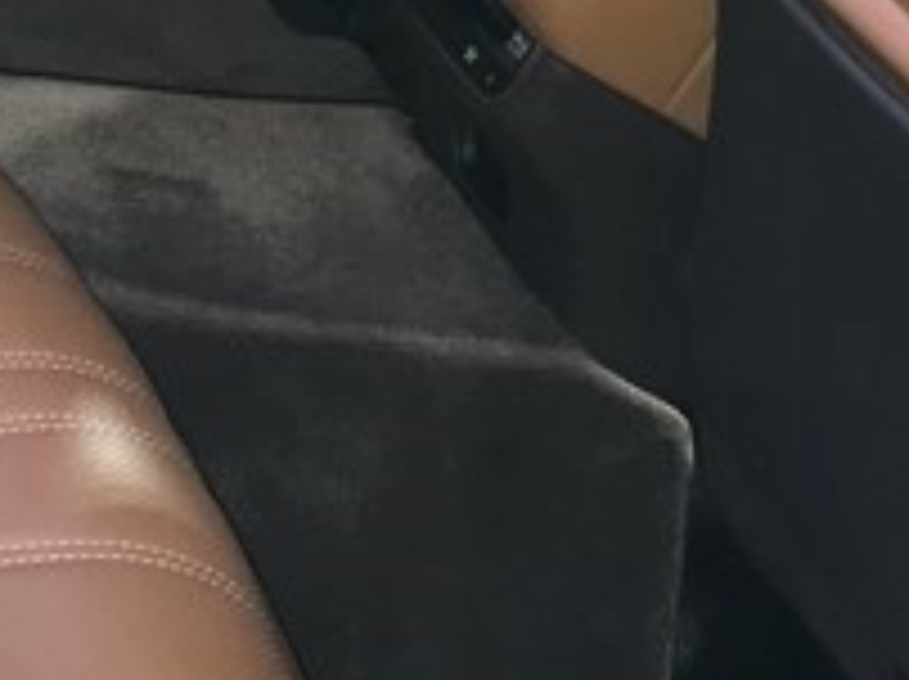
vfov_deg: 10.3
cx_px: -279
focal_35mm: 142
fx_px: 3724
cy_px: -144
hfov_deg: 13.4
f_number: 1.8
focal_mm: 3.99
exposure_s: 1/17
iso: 64
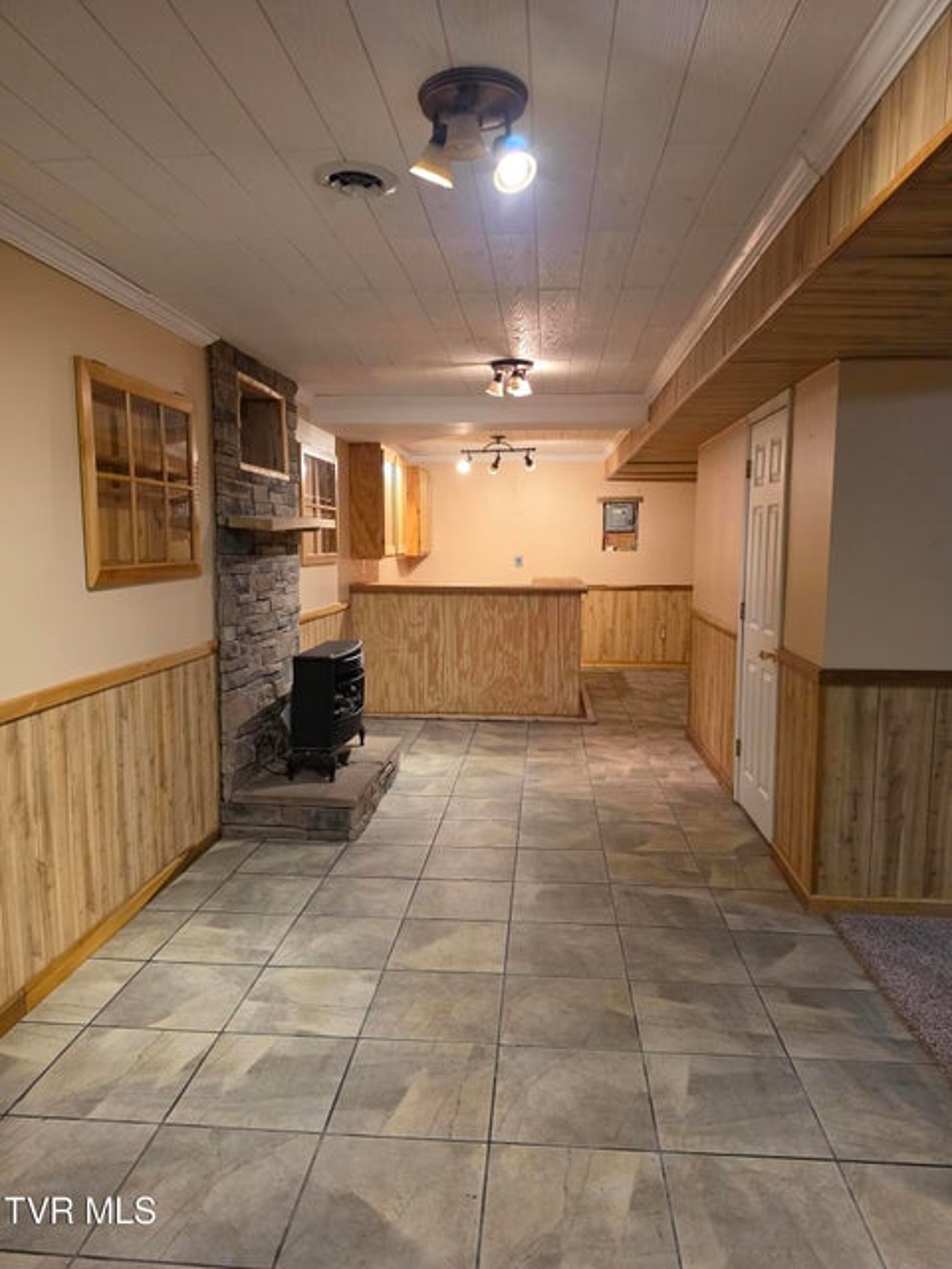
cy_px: 634
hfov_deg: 58.9
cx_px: 476
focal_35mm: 23
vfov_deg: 73.9
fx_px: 843
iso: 640
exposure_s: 1/120
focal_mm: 6.5
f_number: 1.4
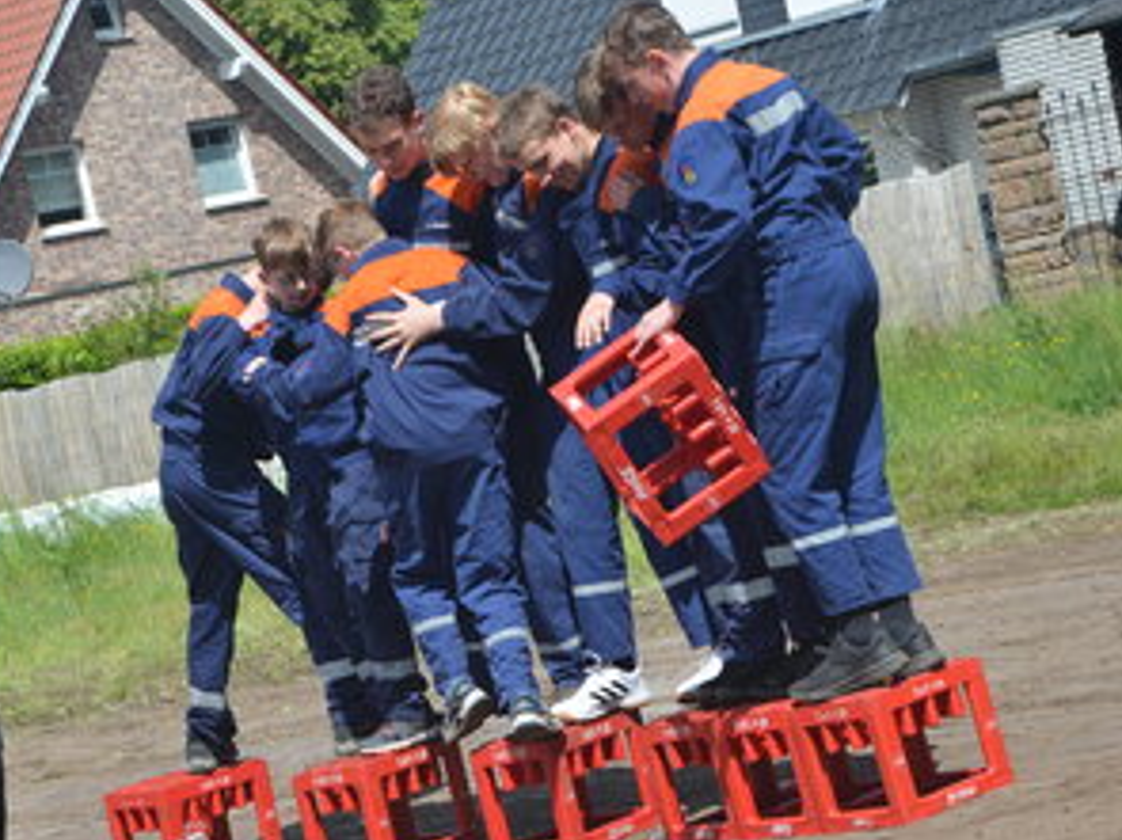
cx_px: 487
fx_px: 4180
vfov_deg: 11.5
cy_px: 450
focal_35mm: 129
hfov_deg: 15.3
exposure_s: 1/250
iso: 110
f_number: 8
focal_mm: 66
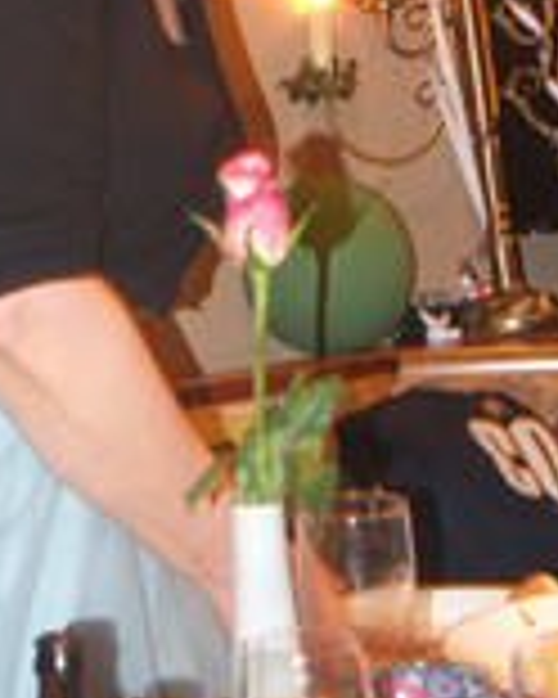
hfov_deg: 13.4
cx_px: 133
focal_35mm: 115
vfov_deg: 15.8
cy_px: -230
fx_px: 2374
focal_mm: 25.4
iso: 800
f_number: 4
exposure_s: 1/8
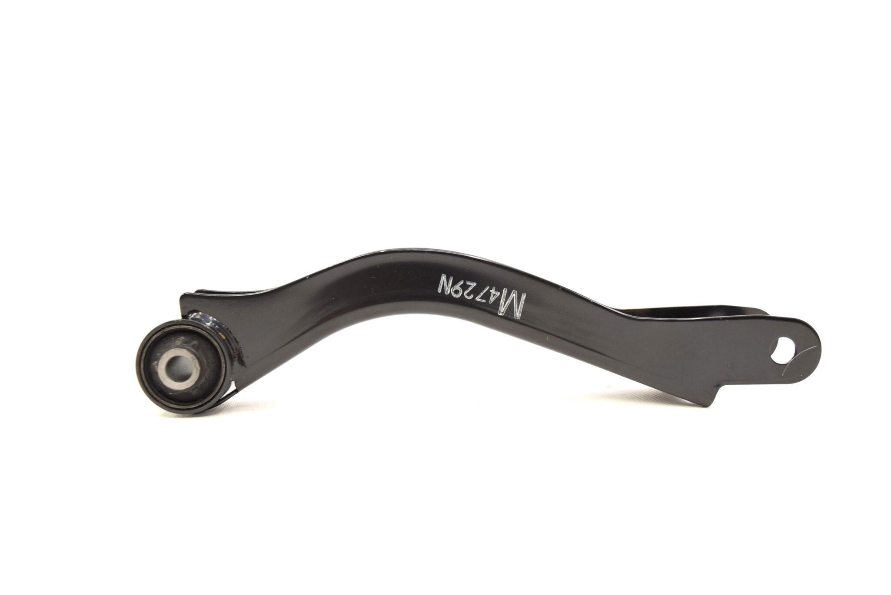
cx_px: 446
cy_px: 298
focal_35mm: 36
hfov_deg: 53.1
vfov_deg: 36.9
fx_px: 892
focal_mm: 24
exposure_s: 1/125
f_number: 5.6
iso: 400
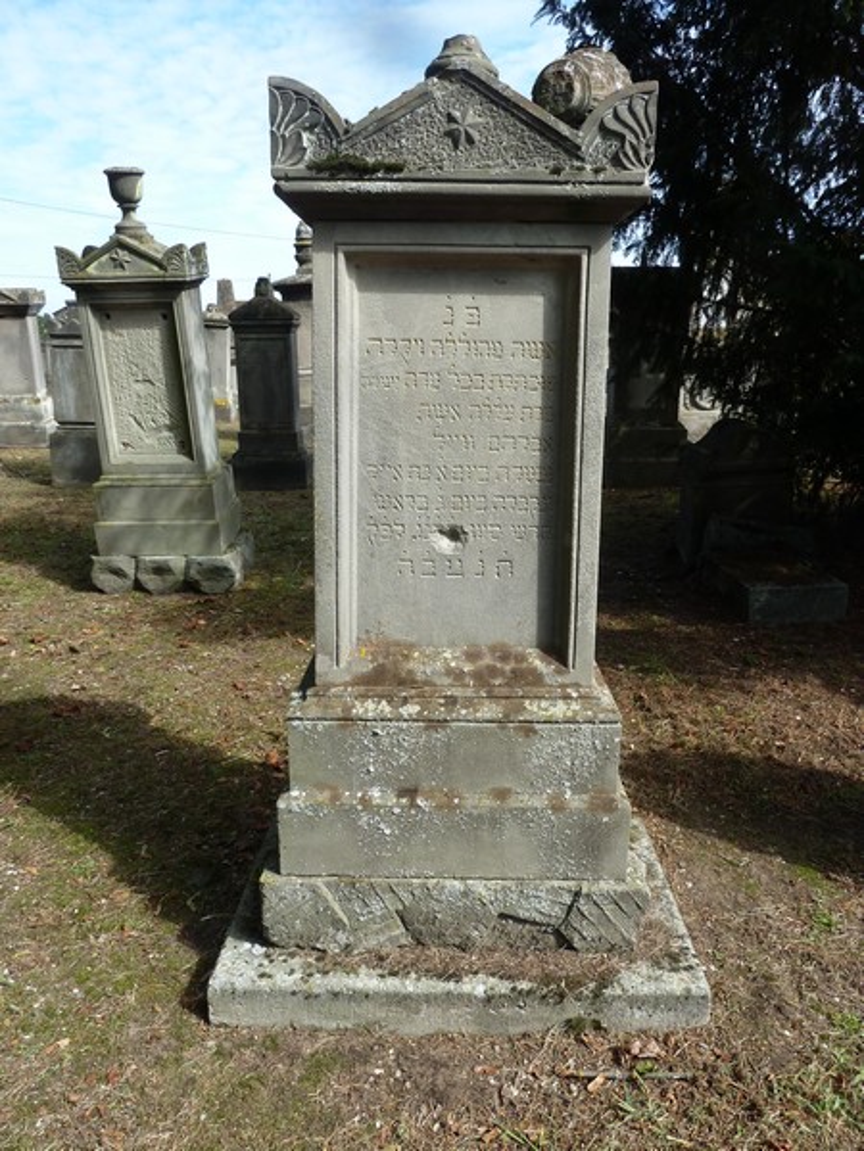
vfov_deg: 69.4
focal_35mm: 25
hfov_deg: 54.9
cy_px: 576
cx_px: 432
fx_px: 832
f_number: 4
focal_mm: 4.1
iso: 80
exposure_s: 1/250
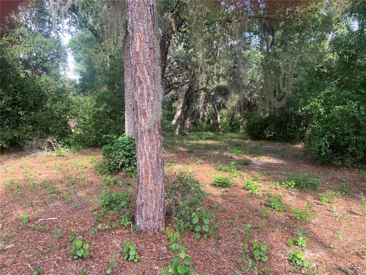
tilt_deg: -4.3
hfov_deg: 67.3
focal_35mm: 26
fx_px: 275
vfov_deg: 53.1
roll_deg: +1.3
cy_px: 138
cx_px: 183
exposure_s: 1/152
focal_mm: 4.25
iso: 25
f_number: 1.8
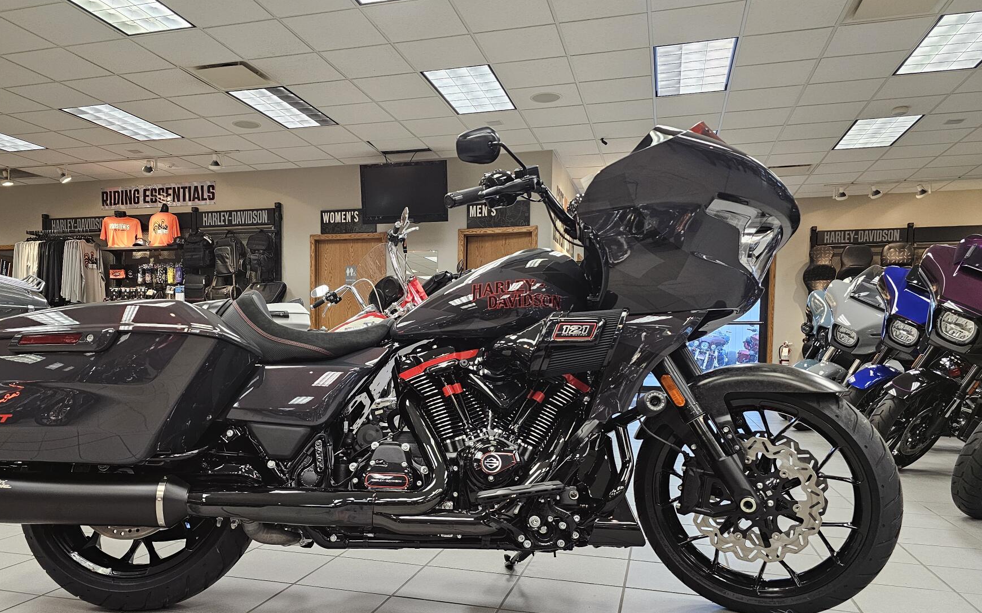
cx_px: 420
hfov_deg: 66.1
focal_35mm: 28
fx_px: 749
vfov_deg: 44.3
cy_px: 375
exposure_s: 1/120
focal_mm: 6.3
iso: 320
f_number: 1.7
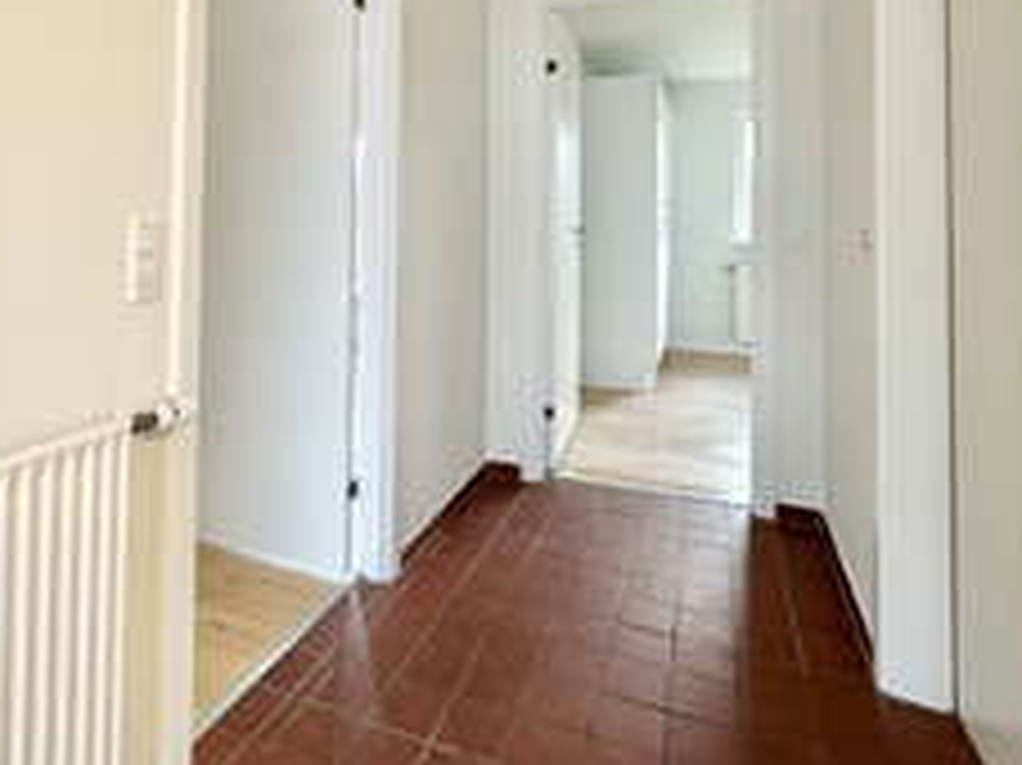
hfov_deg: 73.3
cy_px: 212
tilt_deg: +0.1
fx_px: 679
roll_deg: -0.8
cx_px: 416
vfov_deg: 56.5
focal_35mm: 23
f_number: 2.2
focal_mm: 2.22
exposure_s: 1/50
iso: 320
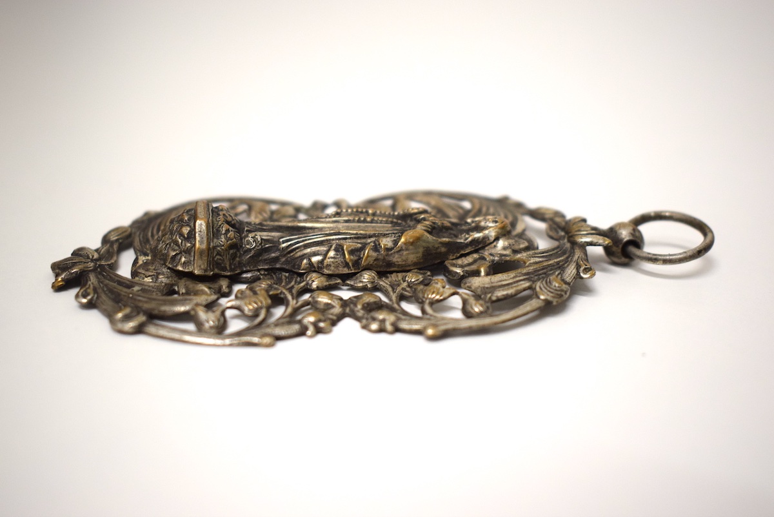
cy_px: 258
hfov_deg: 38.9
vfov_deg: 26.5
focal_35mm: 51
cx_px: 387
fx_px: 1097
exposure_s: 1/125
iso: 800
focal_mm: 34
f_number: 4.5
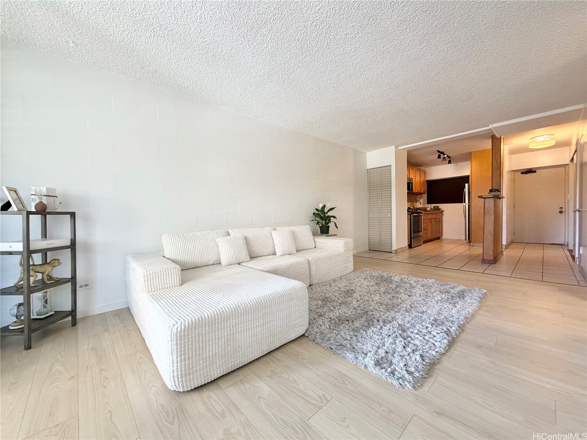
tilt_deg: -0.7
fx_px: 237
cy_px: 220
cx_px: 294
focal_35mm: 14
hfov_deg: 102.1
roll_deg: +1.1
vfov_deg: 85.7
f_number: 2.2
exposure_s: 1/120
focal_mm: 2.22
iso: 250
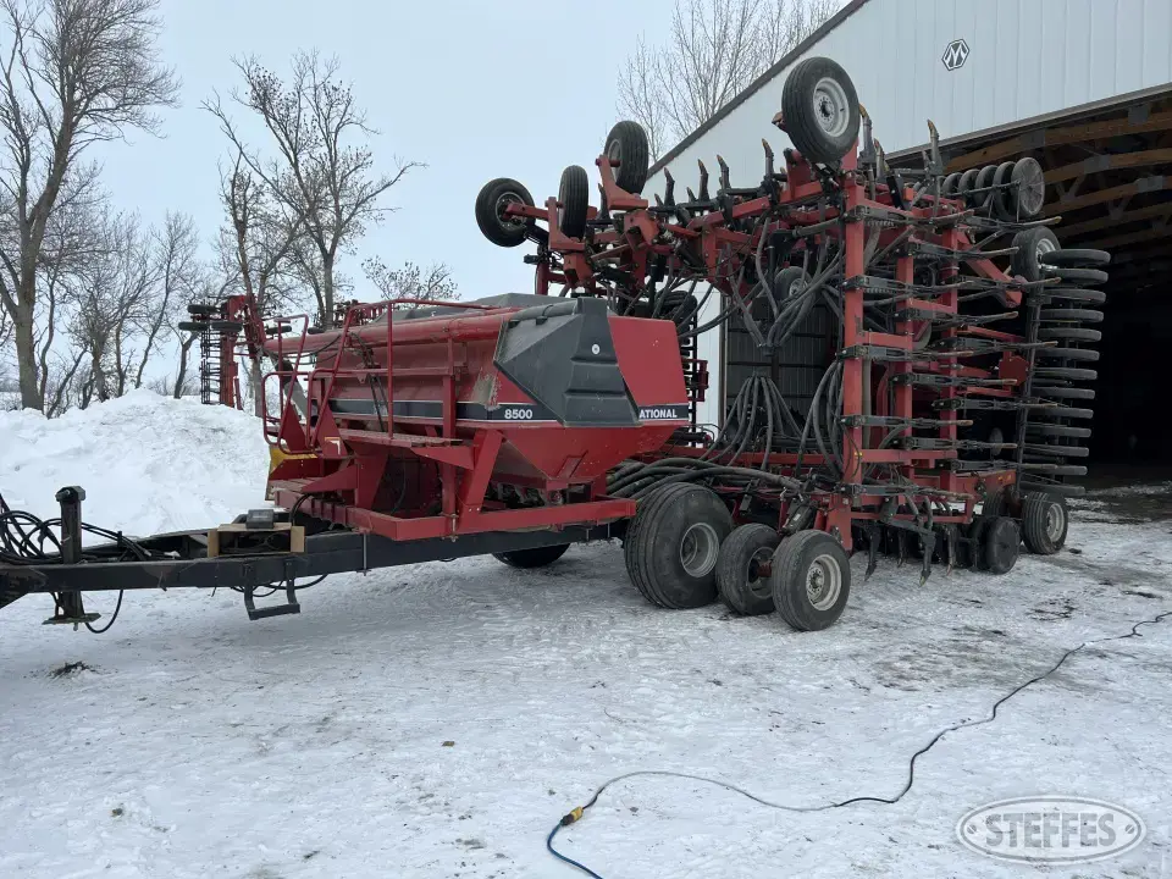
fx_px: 880
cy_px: 440
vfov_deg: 53.1
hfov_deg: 67.3
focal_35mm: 26
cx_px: 586
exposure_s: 1/8000
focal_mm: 5.7
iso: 50
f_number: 1.5
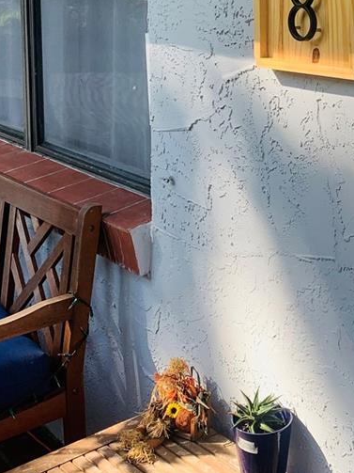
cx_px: 315
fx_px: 846
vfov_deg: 30.1
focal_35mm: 62
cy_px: 64
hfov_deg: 23.1
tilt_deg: -7.4
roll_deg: -0.3
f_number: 1.8
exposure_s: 1/441
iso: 25
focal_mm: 4.25
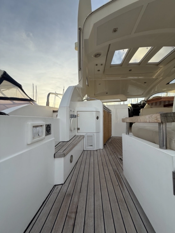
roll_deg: +0.7
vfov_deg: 102.1
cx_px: 88
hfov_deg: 85.6
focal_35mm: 14
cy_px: 116
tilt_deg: +3.5
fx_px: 94
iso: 64
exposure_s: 1/701
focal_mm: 2.22
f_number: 2.2
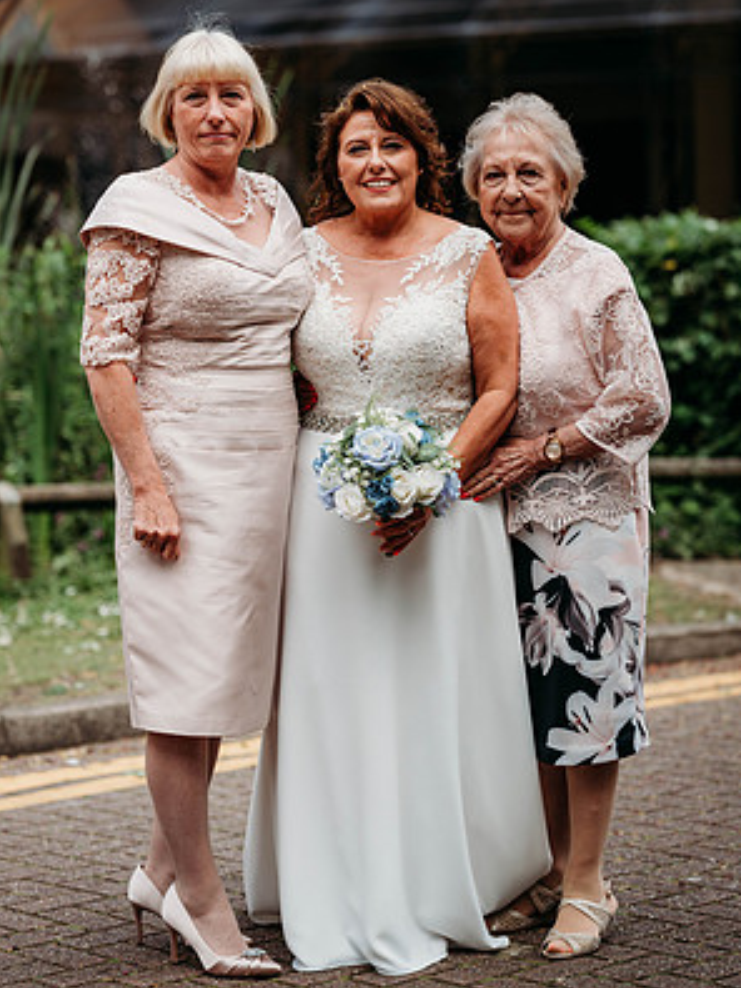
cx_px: 372
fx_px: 2656
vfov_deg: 21.1
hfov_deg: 15.9
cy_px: 478
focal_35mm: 93
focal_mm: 85
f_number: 2.5
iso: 100
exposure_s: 1/3200
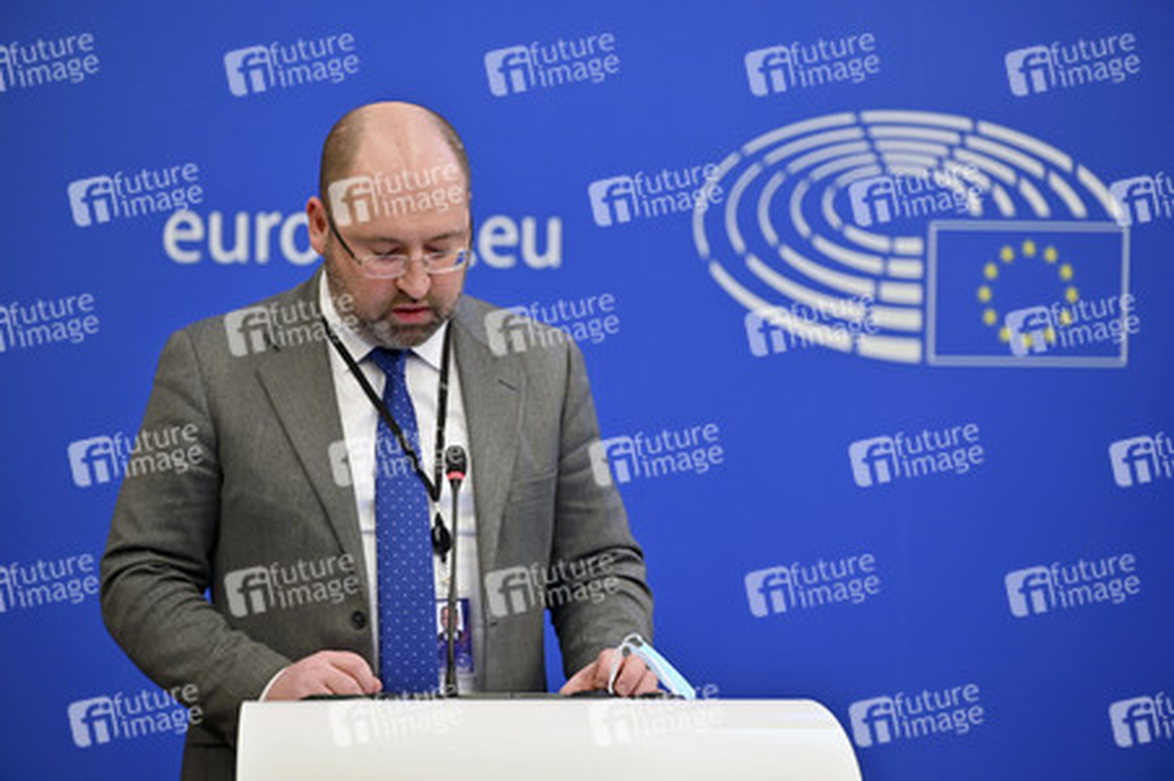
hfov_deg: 15.2
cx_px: 587
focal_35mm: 135
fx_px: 4399
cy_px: 390
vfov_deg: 10.1
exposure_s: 1/100
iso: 400
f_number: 2.8
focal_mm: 135
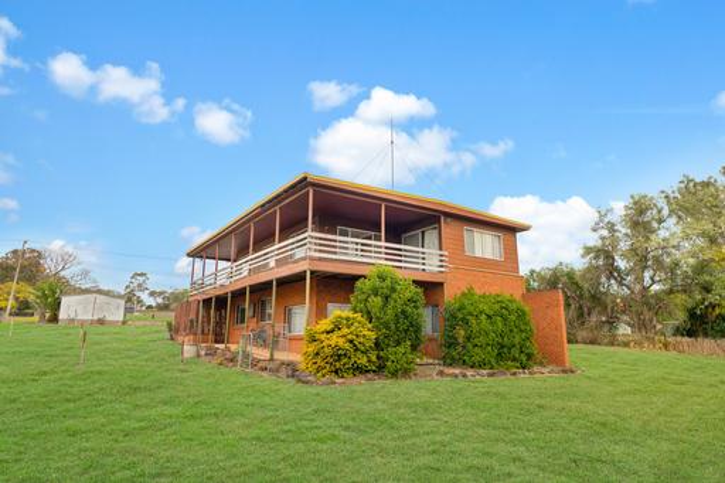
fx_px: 443
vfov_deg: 57.2
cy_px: 242
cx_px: 362
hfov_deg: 78.6
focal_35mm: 22
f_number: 4
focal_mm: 15
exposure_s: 1/100
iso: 100
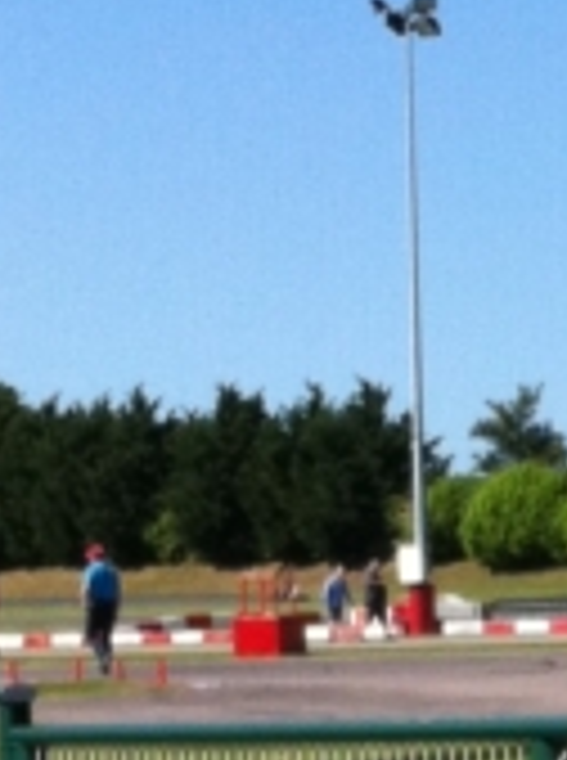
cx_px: 1192
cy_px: 751
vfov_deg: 9.3
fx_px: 4670
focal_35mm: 213
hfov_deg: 6.7
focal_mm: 3.85
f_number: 2.8
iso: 80
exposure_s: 1/1371
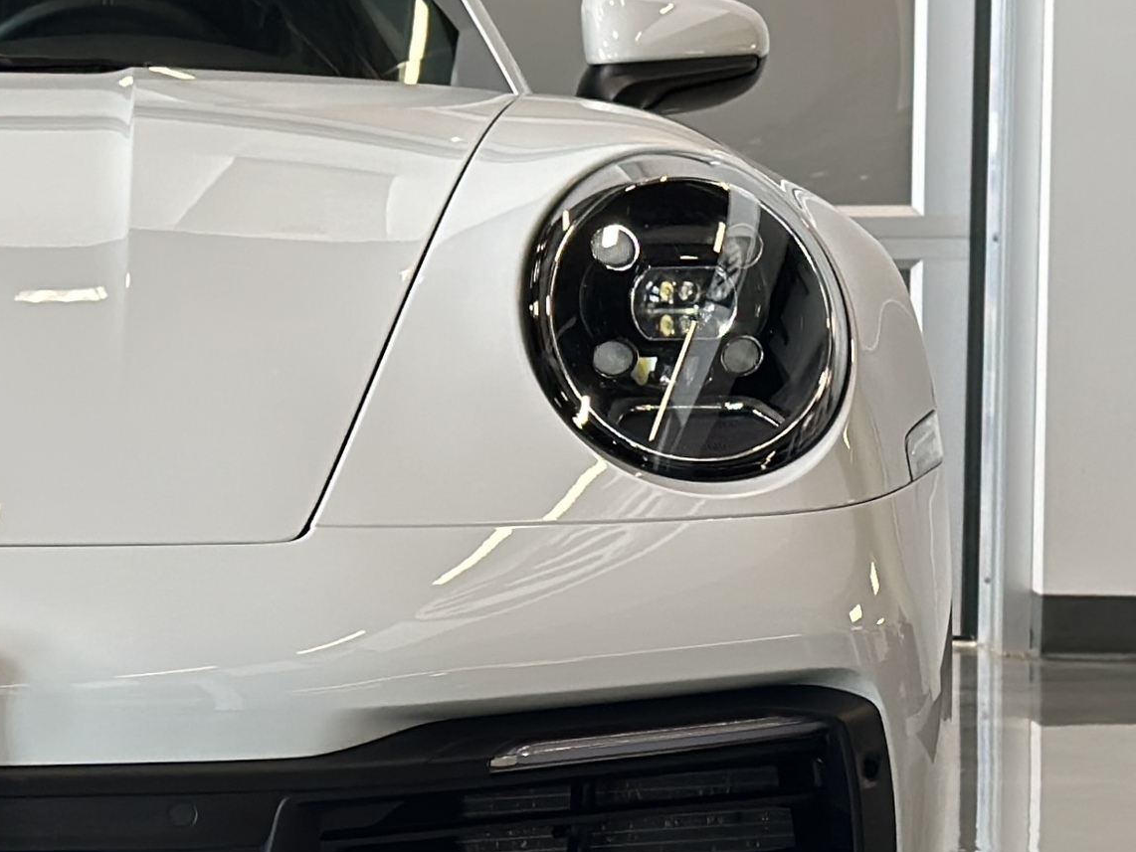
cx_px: -249
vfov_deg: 12.2
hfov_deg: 15.6
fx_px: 3972
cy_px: 468
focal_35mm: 121
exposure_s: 1/120
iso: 100
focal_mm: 6.86
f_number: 1.78
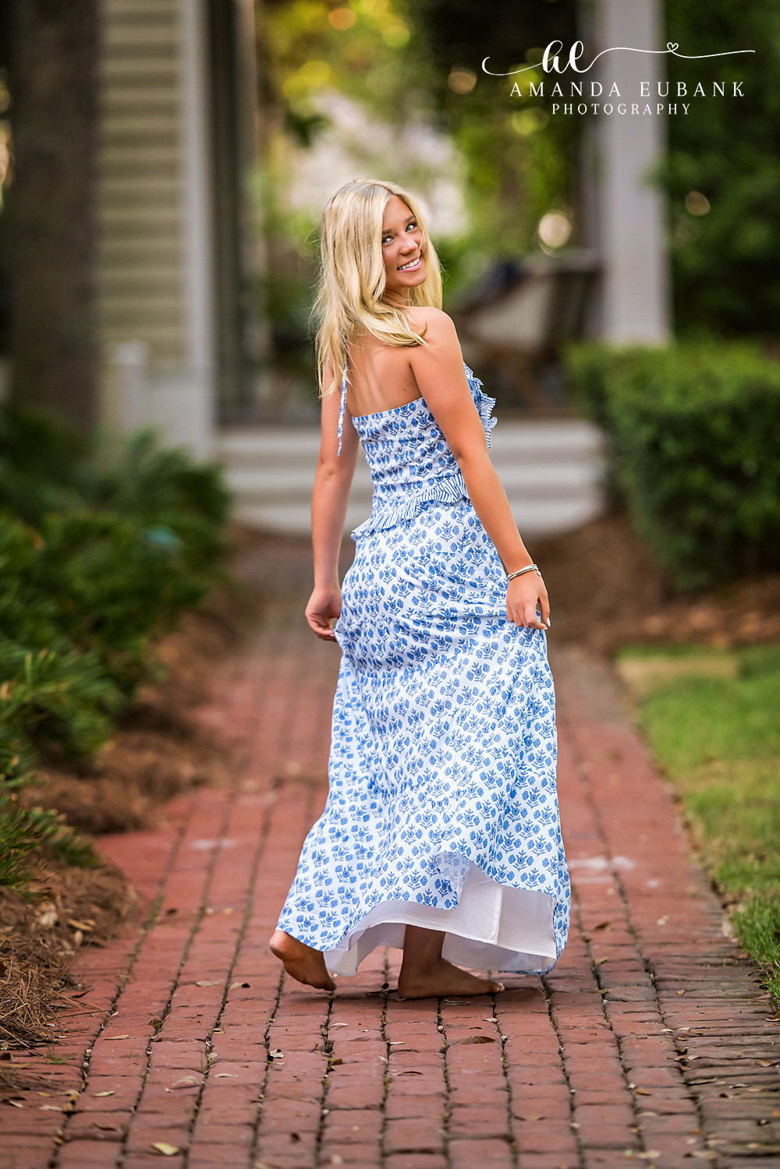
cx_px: 390
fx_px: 6499
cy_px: 584
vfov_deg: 10.3
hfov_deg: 6.9
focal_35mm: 200
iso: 800
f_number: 2.8
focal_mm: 200
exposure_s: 1/1250
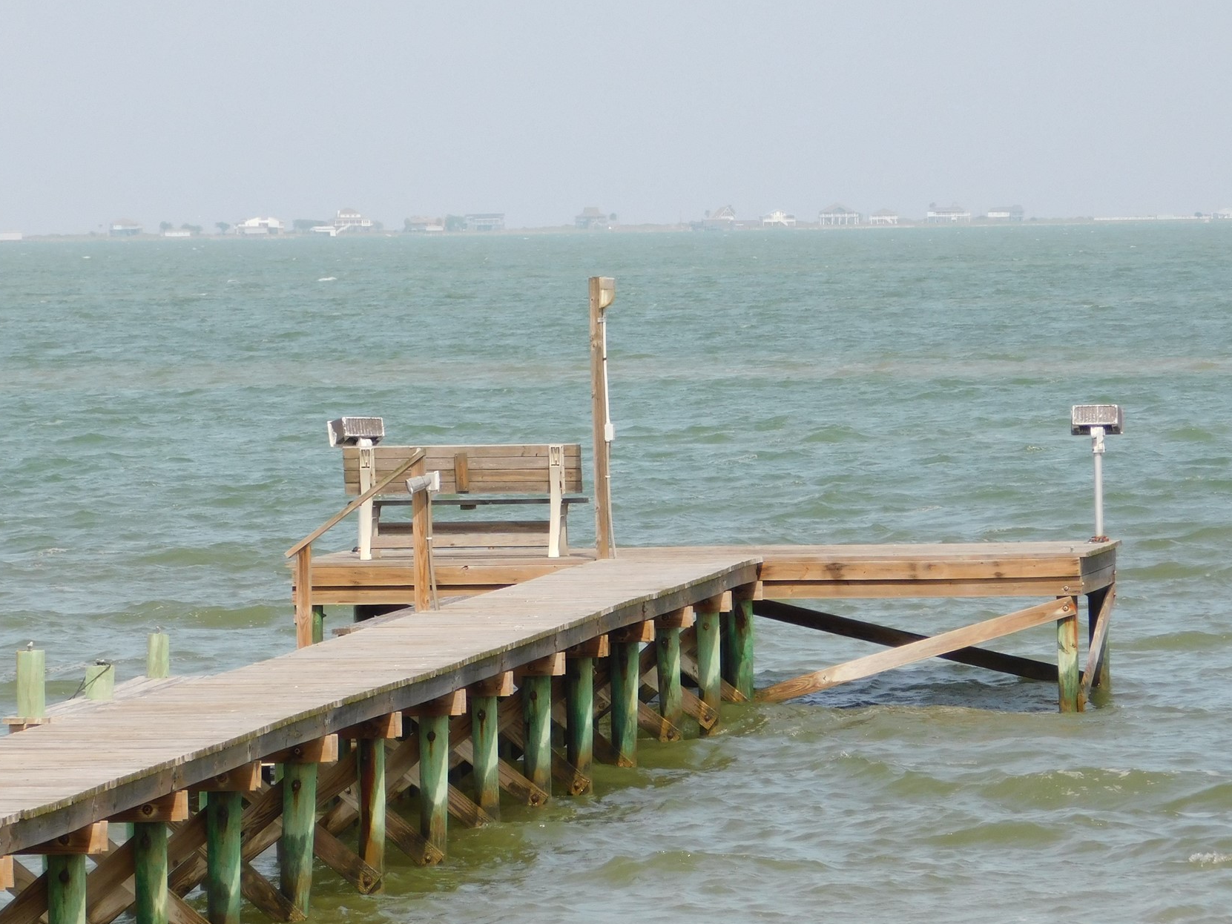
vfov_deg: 4.5
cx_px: 501
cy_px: 411
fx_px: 11675
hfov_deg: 6.0
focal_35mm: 328
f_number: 5.7
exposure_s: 1/500
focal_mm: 47.2
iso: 125
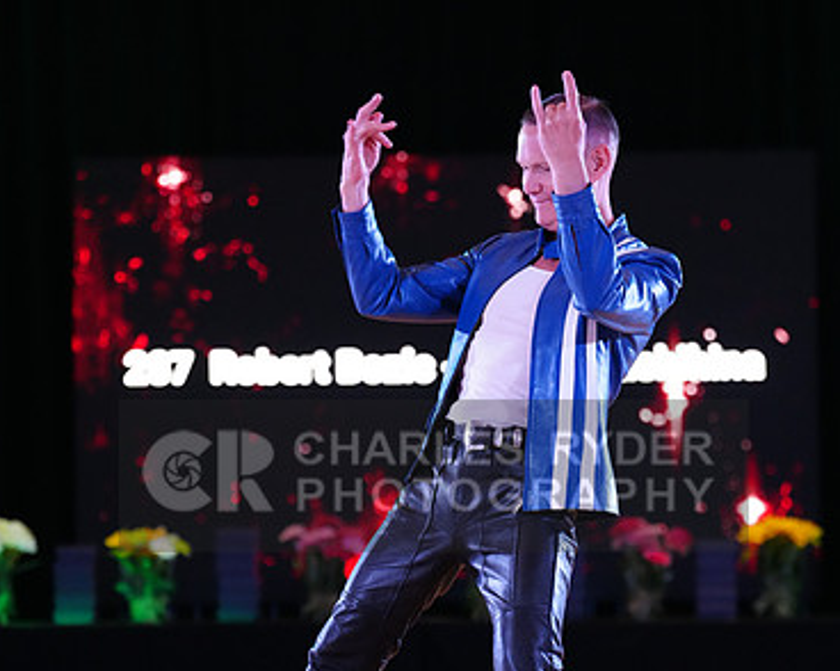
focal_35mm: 160
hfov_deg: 12.1
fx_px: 3976
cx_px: 435
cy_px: 477
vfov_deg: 9.6
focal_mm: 108
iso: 6400
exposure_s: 1/400
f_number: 2.8
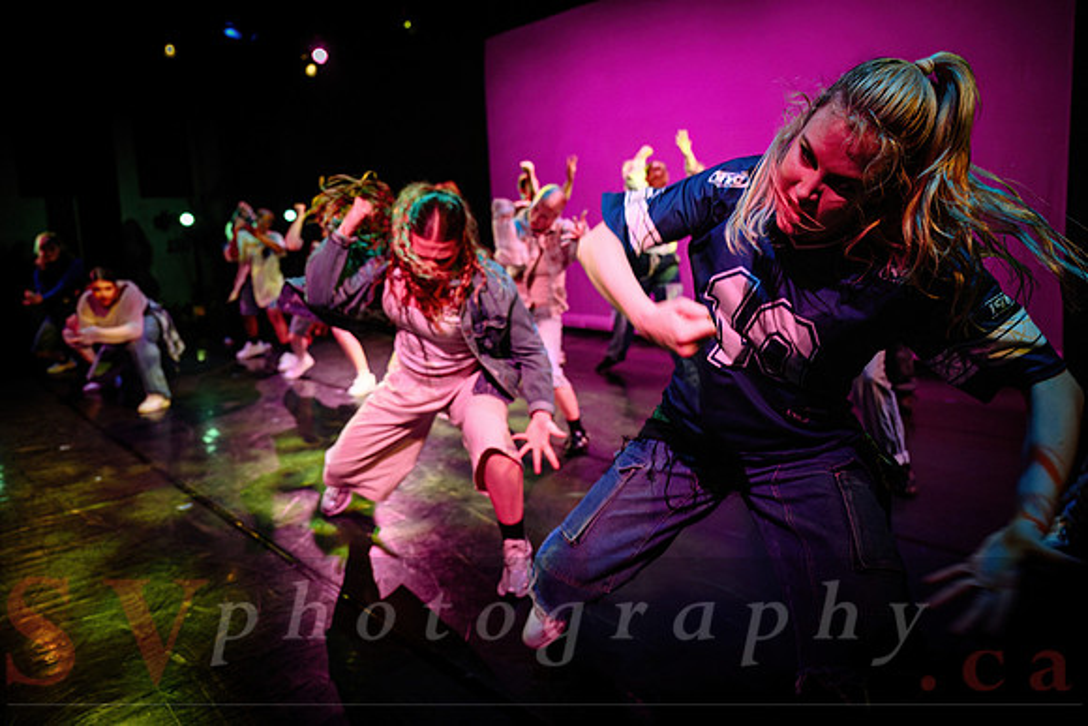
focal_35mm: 24
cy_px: 363
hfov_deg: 73.7
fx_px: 725
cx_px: 544
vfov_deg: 53.2
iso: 2000
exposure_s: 1/300
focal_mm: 24
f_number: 2.8
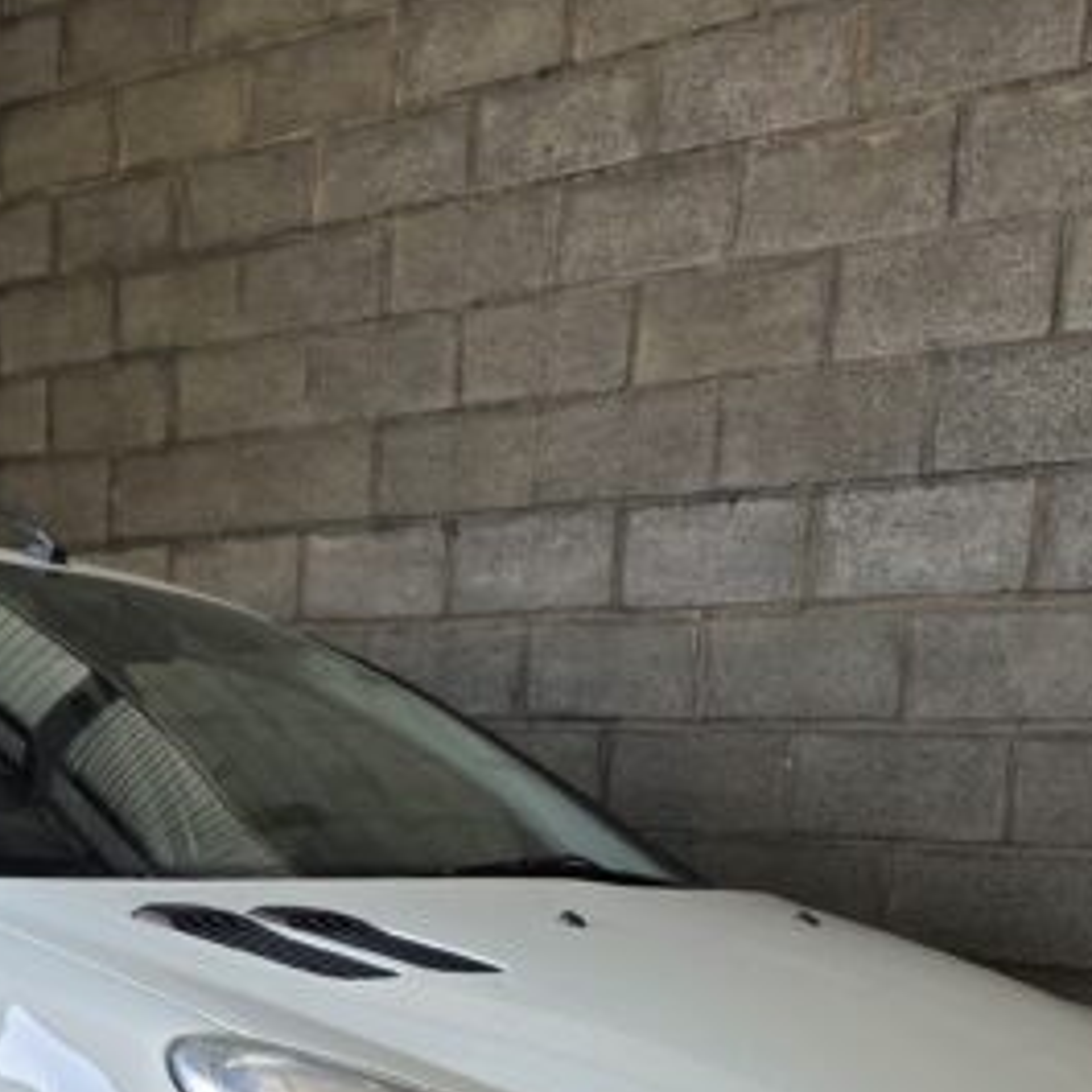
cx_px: 198
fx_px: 2106
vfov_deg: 27.1
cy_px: 1137
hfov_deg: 28.4
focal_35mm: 59
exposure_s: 1/180
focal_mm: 6.3
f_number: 1.7
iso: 64
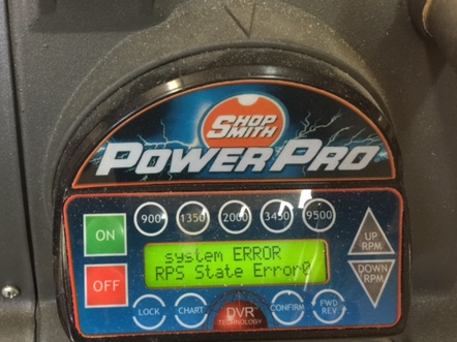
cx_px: 130
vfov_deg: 34.3
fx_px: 554
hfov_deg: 43.8
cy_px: 186
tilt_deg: -46.6
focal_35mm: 42
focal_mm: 4.15
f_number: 2.2
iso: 100
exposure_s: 1/15
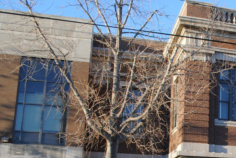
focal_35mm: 55
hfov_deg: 33.7
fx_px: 361
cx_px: 225
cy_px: 139
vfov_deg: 24.0
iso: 100
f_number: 5.6
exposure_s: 1/125
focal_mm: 18
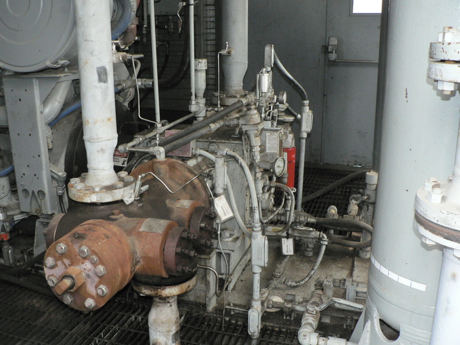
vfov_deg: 39.6
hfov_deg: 51.4
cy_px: 172
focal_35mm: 36
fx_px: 478
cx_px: 230
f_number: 3.2
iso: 400
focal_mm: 6
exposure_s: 1/200
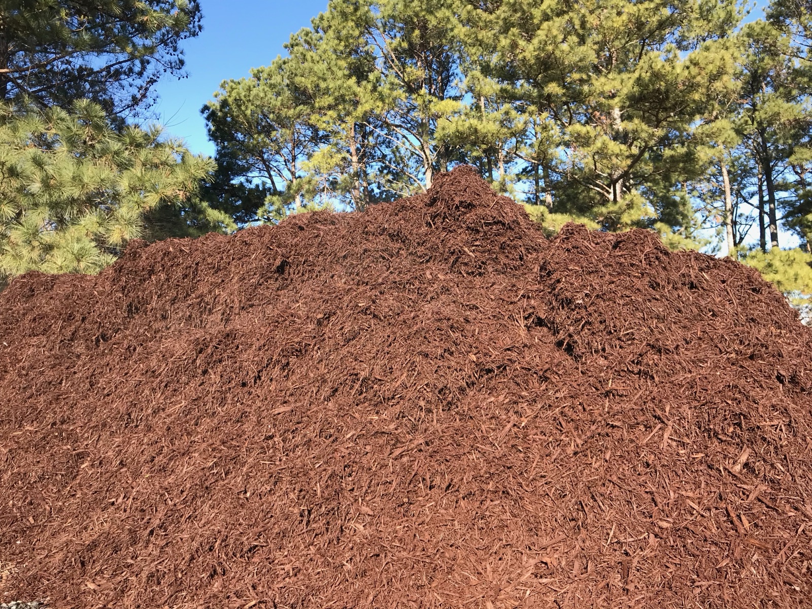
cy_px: 304
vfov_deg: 49.7
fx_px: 657
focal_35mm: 28
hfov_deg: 63.4
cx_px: 406
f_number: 1.8
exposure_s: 1/553
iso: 20
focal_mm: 3.99
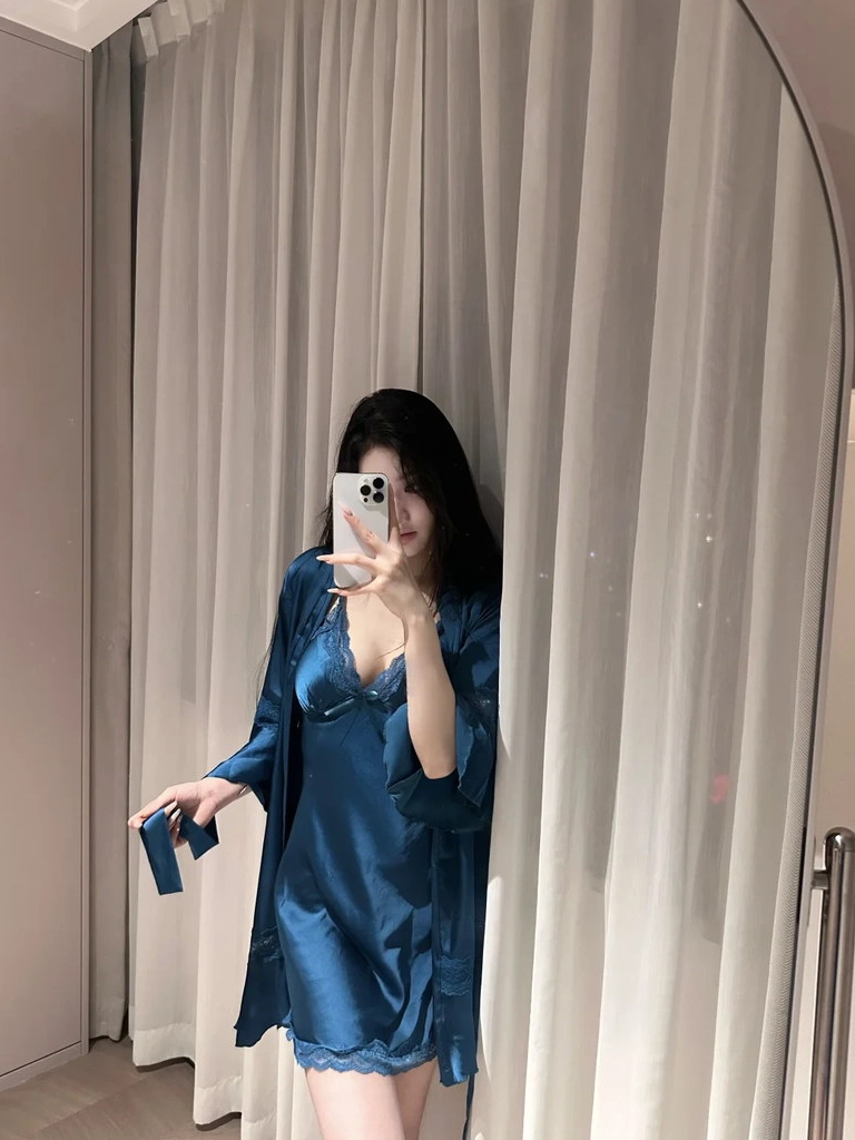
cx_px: 416
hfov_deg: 54.9
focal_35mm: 25
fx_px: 823
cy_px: 573
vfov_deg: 69.4
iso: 500
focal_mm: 6.86
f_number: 1.78
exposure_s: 1/50
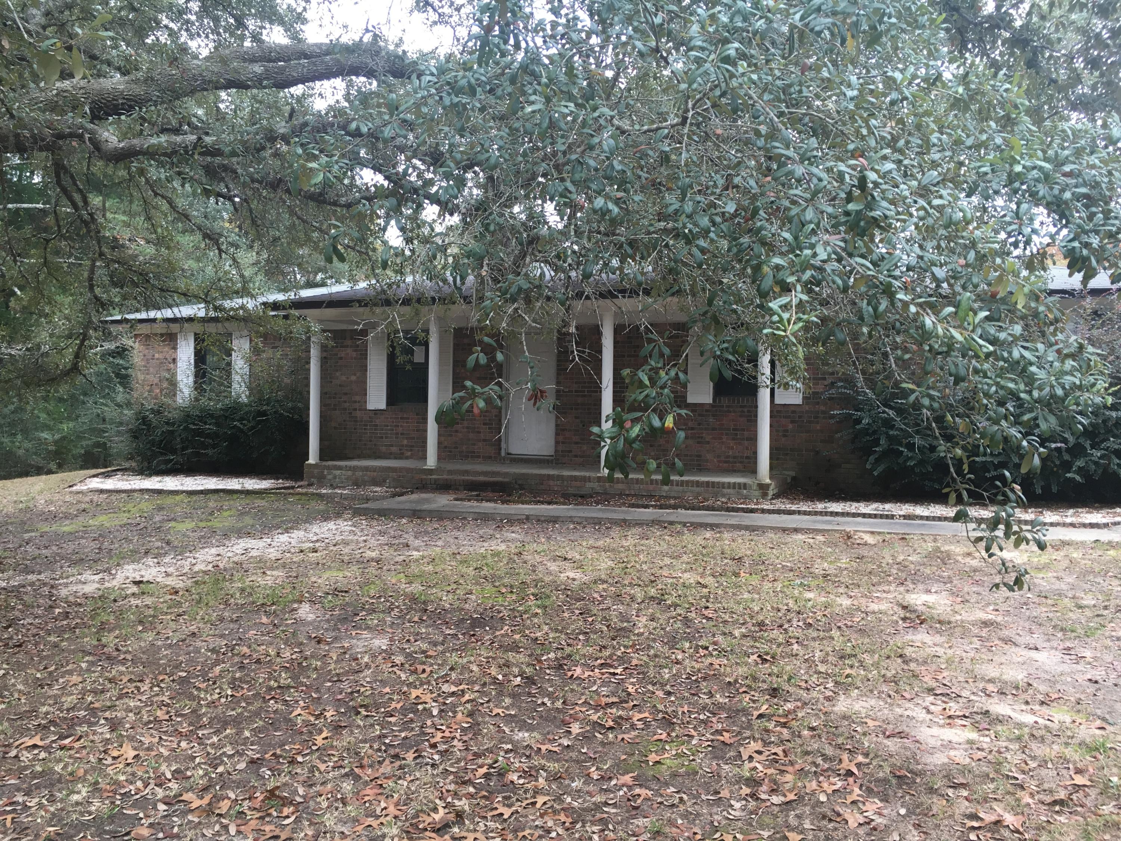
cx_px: 560
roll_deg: -0.3
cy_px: 420
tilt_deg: +1.3
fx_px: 939
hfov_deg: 61.7
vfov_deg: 48.2
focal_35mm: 29
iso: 25
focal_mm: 4.15
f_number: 2.2
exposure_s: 1/40
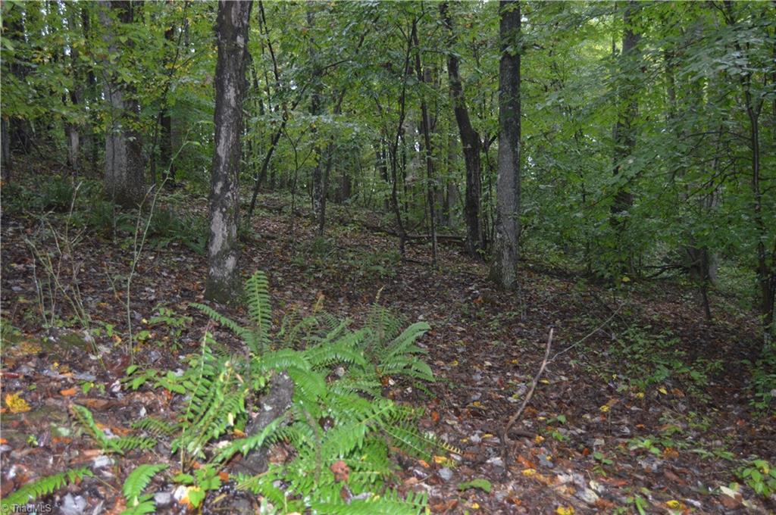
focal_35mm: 36
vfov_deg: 36.8
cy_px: 258
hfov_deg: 53.2
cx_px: 388
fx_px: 775
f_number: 3.8
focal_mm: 24
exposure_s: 1/80
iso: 400
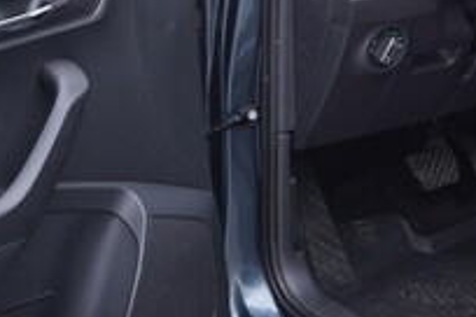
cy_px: -1
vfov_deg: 13.9
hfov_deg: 20.8
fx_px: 1282
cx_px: 369
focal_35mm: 97
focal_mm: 24
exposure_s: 1/50
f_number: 3.2
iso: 125
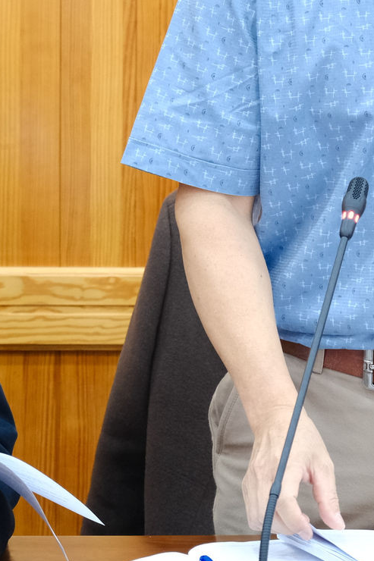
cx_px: 196
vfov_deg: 10.2
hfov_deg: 6.8
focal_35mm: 202
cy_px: 104
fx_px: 3149
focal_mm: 48.5
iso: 2000
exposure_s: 1/60
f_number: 4.5
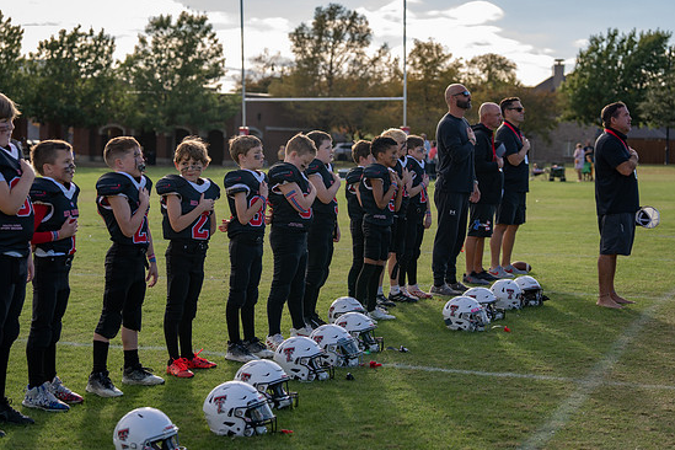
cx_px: 332
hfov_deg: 27.3
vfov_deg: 18.4
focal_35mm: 74
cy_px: 216
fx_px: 1387
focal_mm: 70
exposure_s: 1/640
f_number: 3.5
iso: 100
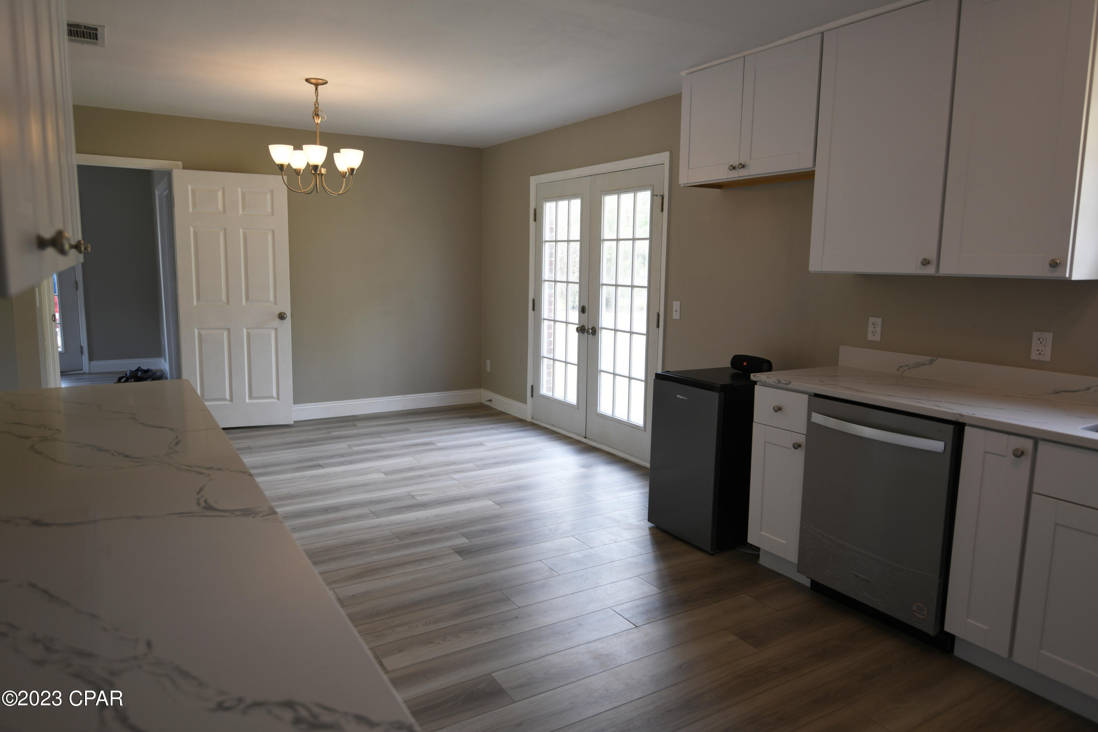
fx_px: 732
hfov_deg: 73.7
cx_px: 549
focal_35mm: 24
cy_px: 366
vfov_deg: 53.1
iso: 100
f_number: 4.5
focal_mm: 24
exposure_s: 1/80
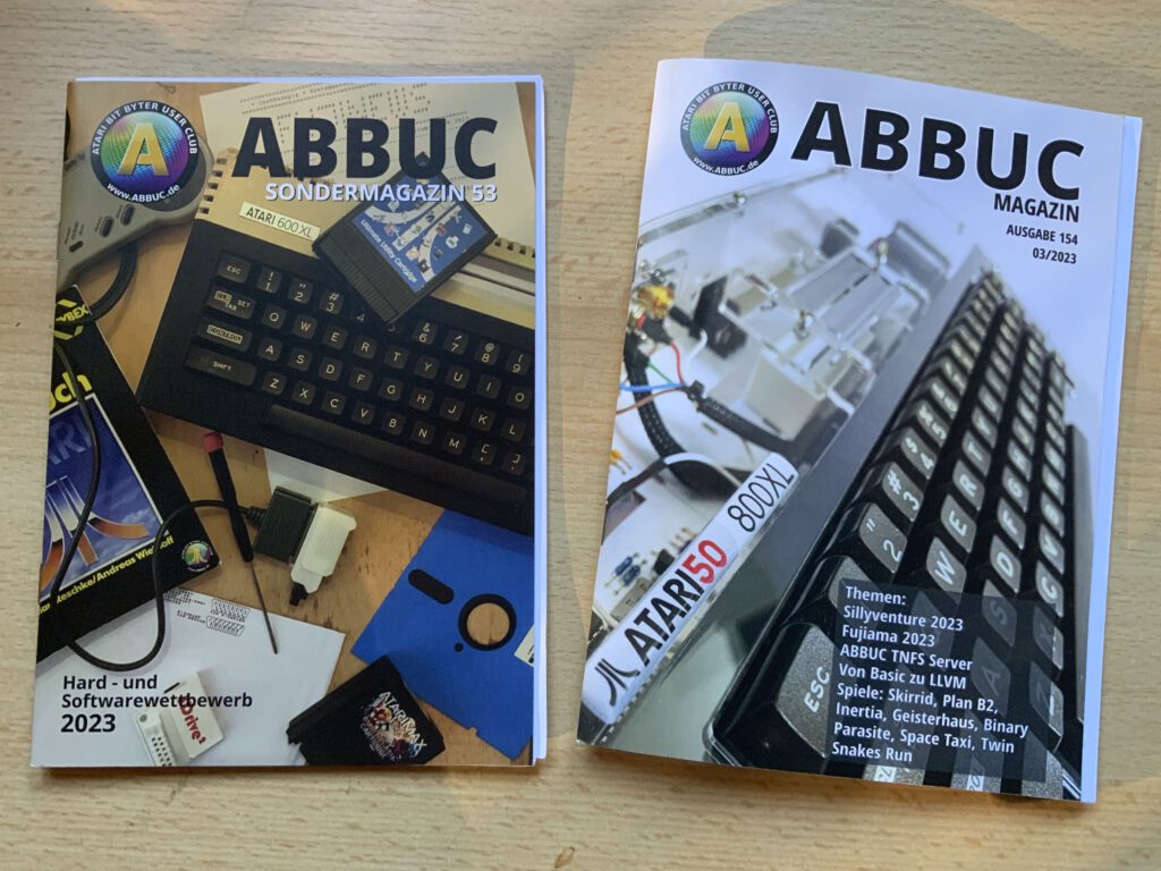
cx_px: 580
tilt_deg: -84.2
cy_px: 436
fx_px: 973
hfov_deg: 61.7
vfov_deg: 48.2
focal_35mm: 29
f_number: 1.8
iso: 100
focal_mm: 3
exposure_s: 1/60
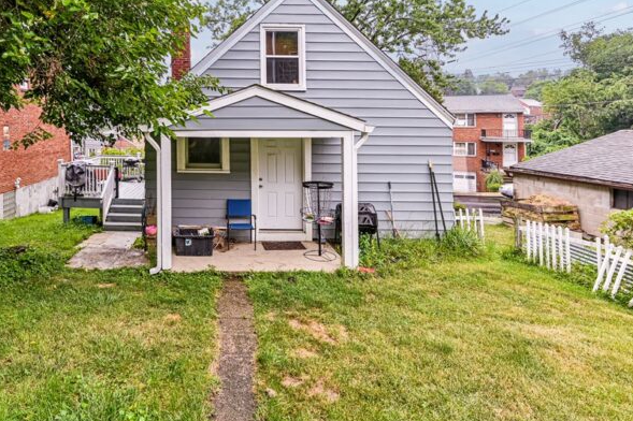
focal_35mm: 19
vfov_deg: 64.5
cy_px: 215
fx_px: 334
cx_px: 254
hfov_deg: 85.9
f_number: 8
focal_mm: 14
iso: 100
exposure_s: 1/20
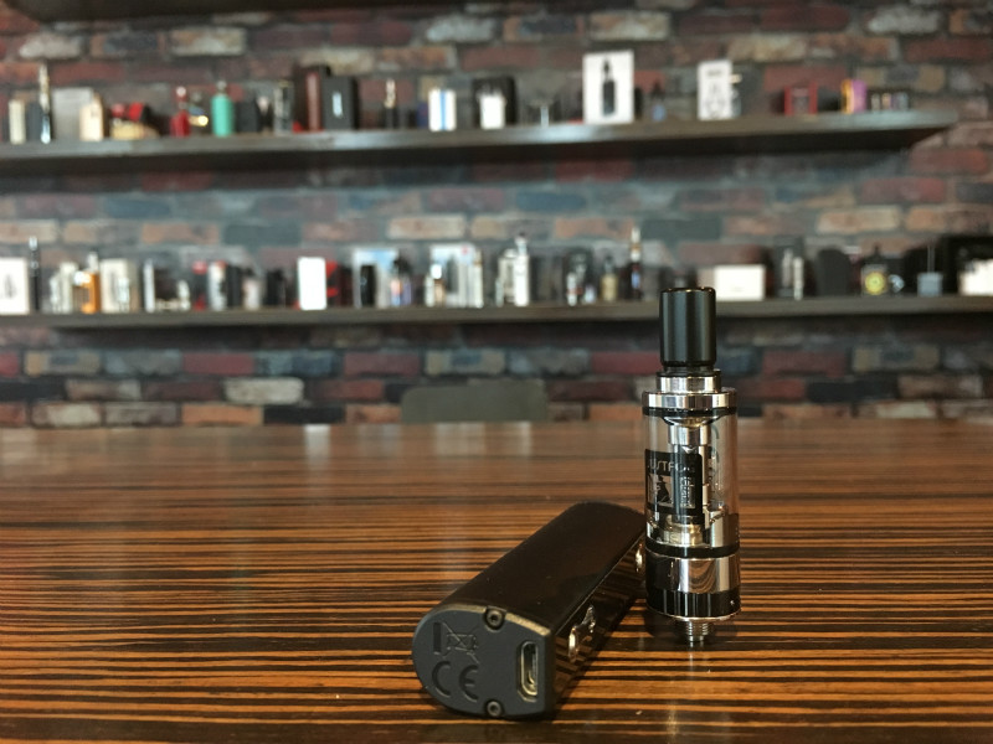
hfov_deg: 61.7
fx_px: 832
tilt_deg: -3.8
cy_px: 372
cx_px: 496
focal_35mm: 29
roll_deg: +0.0
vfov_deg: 48.2
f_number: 2.2
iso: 500
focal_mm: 4.15
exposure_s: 1/17
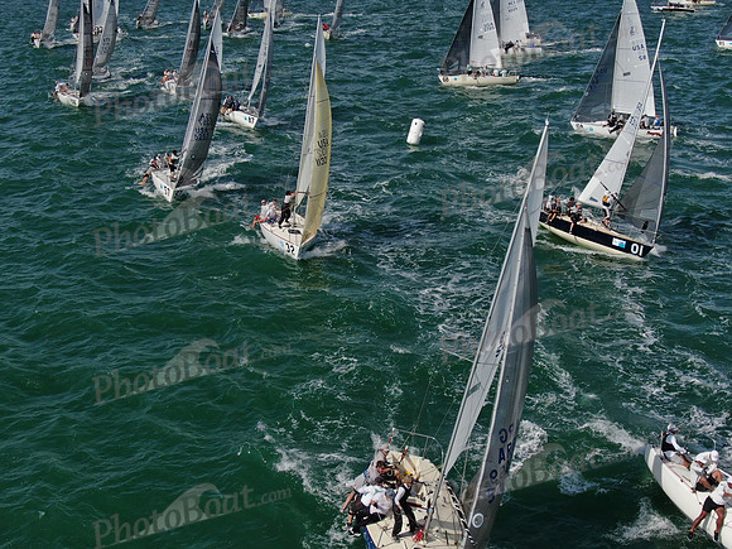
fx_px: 1015
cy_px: 274
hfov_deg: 39.7
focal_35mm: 48
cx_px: 366
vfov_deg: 30.3
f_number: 3.8
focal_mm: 8.6
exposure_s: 1/1600
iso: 100
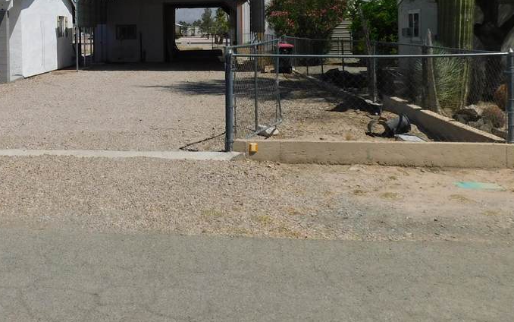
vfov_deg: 27.2
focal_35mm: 46
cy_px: 46
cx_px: 100
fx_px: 644
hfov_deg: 41.5
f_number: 6
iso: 125
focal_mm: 4
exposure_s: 1/1000
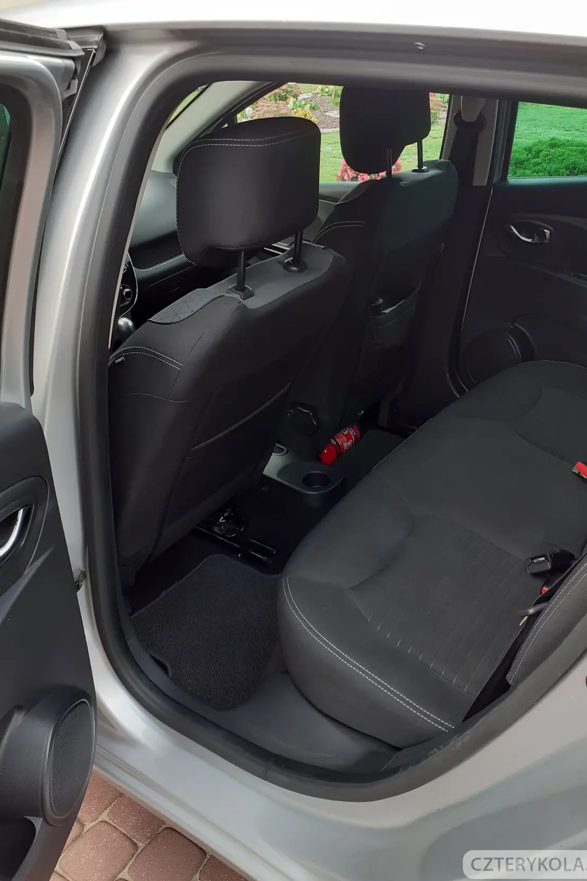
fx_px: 709
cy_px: 433
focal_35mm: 29
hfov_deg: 44.9
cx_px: 331
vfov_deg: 63.7
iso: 64
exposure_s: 1/100
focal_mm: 3.6
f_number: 1.9
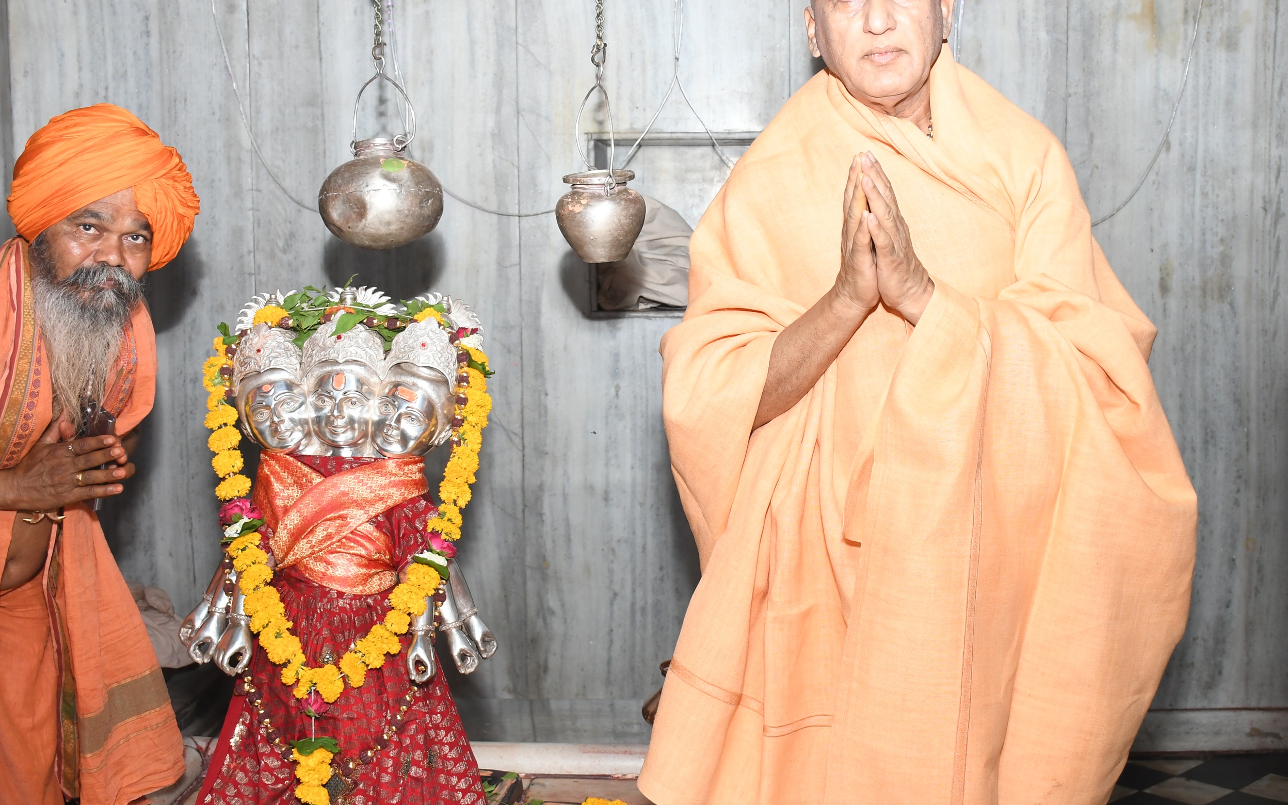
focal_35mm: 45
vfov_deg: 28.5
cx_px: 669
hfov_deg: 44.4
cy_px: 328
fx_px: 1580
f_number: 6.3
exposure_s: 1/125
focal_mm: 24
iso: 640
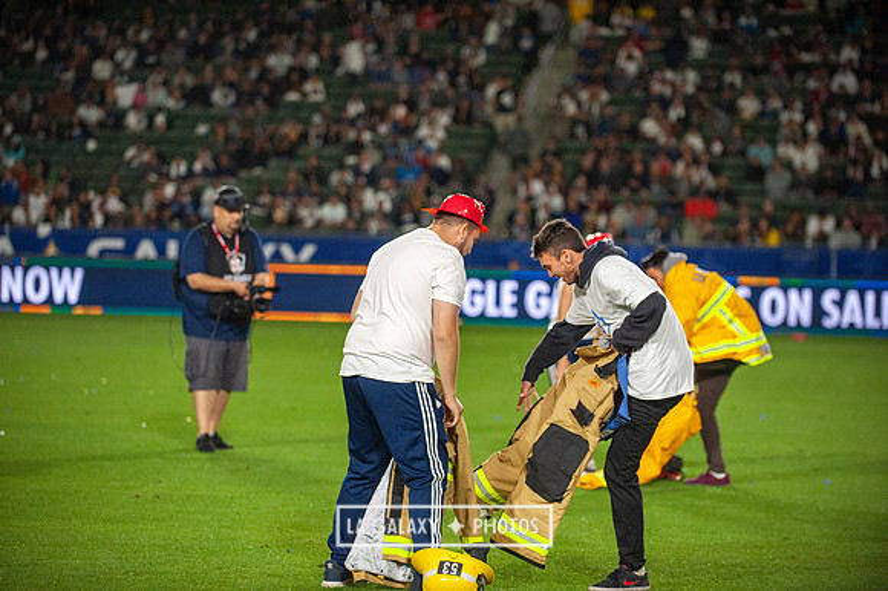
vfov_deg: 10.5
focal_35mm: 130
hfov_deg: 15.8
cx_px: 444
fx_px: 3205
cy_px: 296
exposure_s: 1/2500
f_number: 2.8
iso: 3200
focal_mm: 130
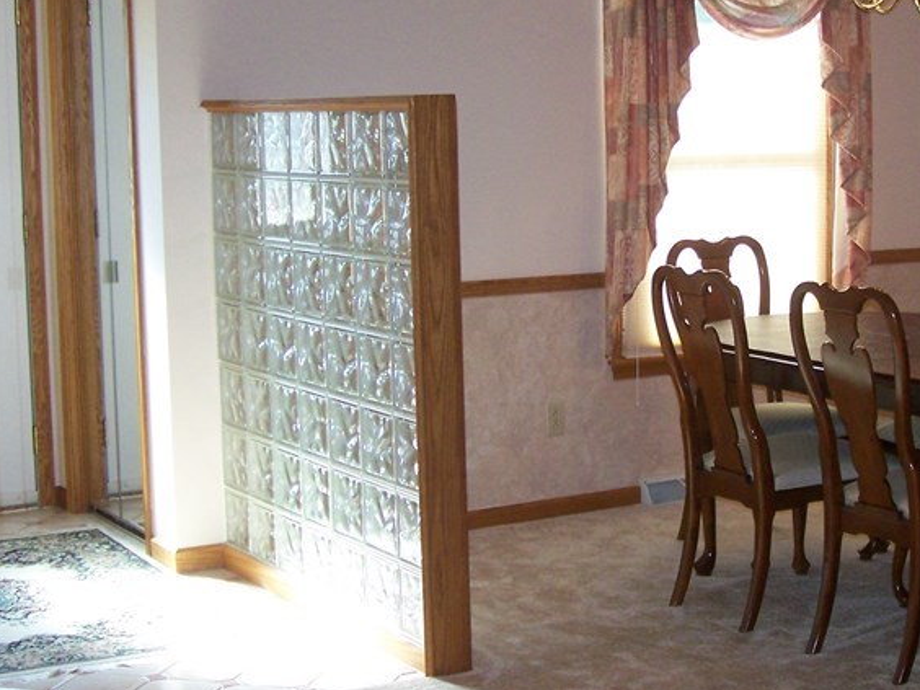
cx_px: 620
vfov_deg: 21.3
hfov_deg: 28.0
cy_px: 359
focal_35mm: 69
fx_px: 1834
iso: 160
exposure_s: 1/60
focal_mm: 6.3
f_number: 2.8
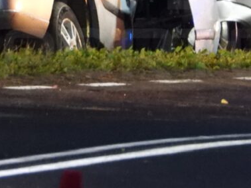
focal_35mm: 2709
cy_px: -9
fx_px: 19630
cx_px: -3
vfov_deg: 0.5
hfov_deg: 0.7
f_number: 5.6
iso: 1600
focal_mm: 180
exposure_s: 1/15
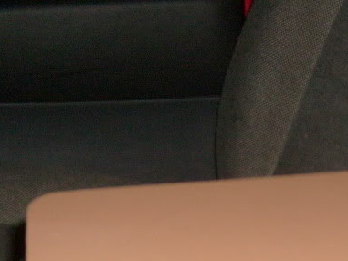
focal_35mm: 94
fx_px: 945
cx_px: 225
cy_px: 320
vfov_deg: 15.1
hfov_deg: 20.8
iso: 100
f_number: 2.8
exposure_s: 1/45
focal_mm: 5.8
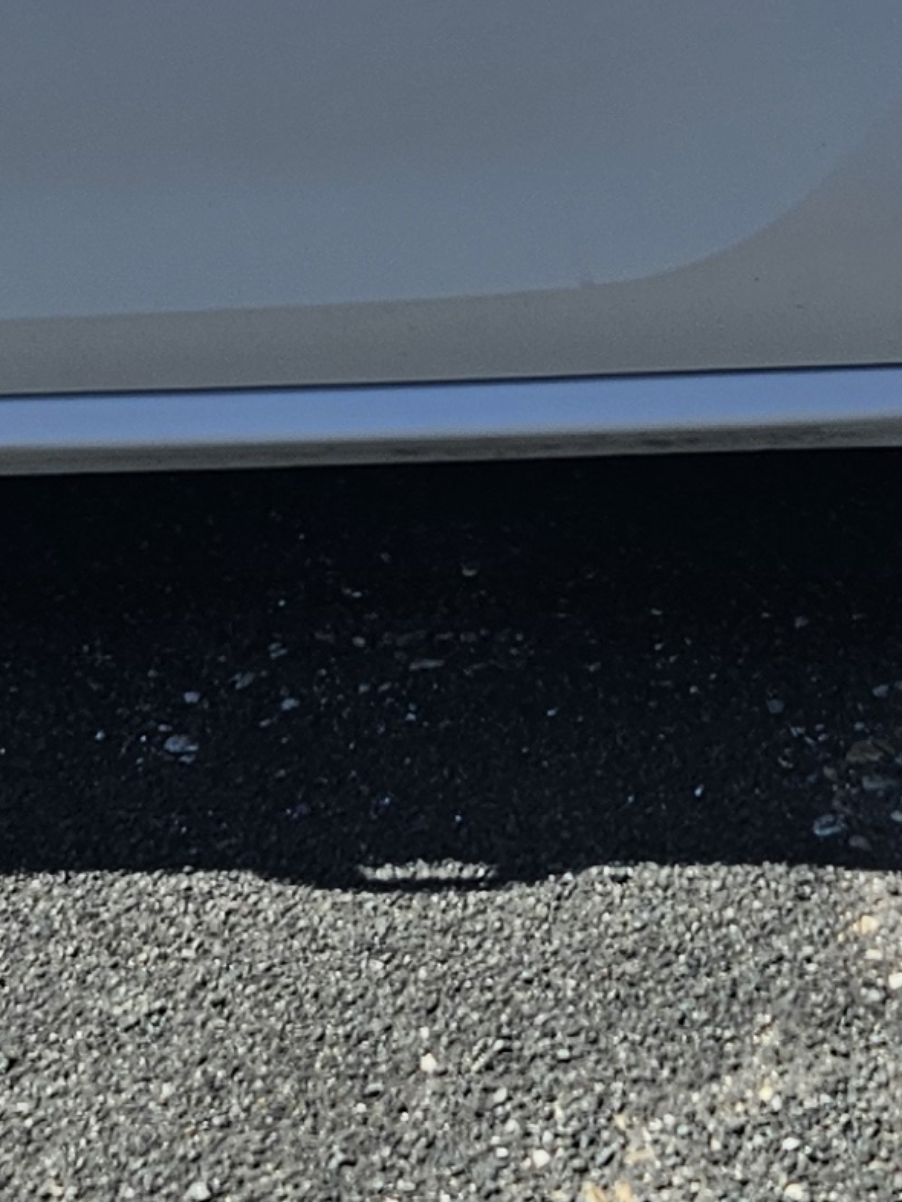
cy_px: 194
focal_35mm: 117
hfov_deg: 12.7
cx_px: 301
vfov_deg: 16.7
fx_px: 4063
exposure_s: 1/1399
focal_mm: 5.4
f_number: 1.8
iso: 25
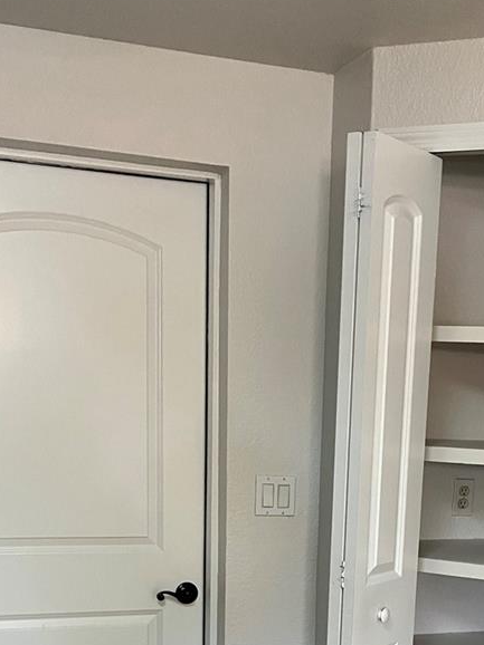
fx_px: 1007
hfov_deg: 26.6
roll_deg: -2.4
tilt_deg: -13.3
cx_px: 373
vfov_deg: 33.4
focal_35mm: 54
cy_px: 599
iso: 400
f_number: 1.6
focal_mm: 5.1
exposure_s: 1/60
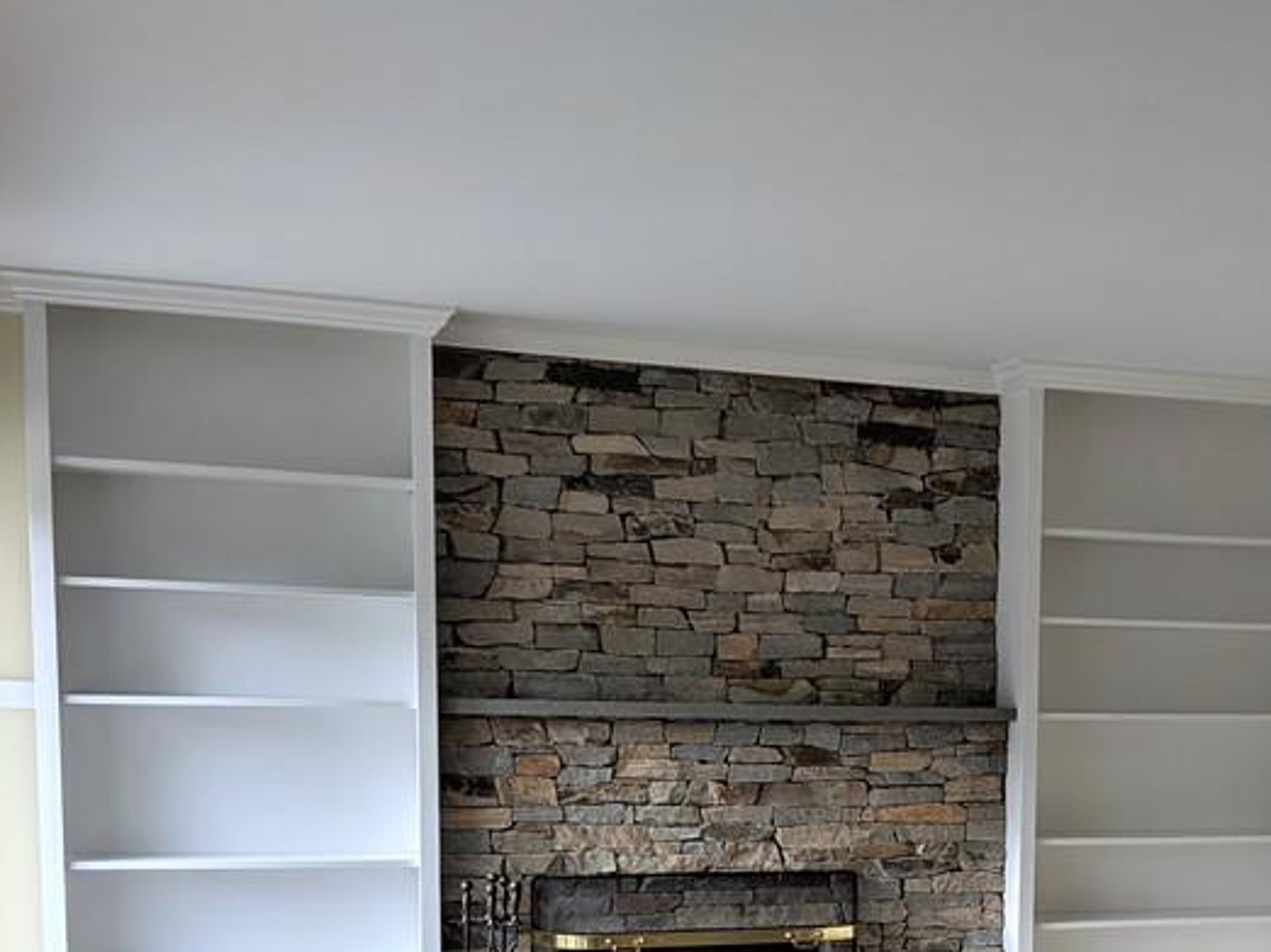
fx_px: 1945
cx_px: 986
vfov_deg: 26.3
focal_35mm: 53
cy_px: 903
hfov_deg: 35.2
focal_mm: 4.44
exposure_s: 1/66.3
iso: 52
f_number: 1.8
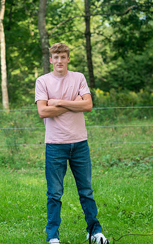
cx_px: 66
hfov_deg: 9.9
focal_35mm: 132
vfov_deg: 15.8
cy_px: 135
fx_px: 880
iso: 400
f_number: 4.5
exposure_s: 1/250
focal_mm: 110
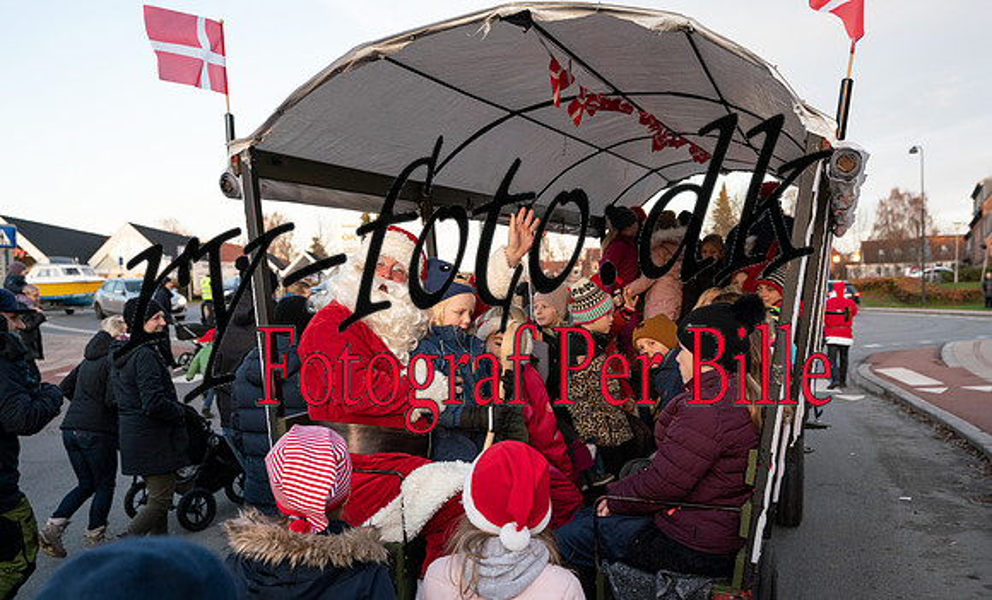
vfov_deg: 36.3
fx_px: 912
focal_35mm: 34
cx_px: 530
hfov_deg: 57.0
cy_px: 353
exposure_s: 1/640
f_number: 4
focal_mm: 31
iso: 1600
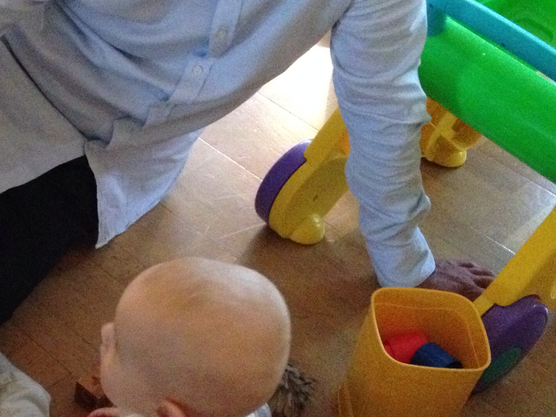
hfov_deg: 23.7
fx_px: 1285
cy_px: 273
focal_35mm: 80
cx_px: 44
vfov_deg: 18.4
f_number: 2.4
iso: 800
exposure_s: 1/15
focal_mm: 4.28
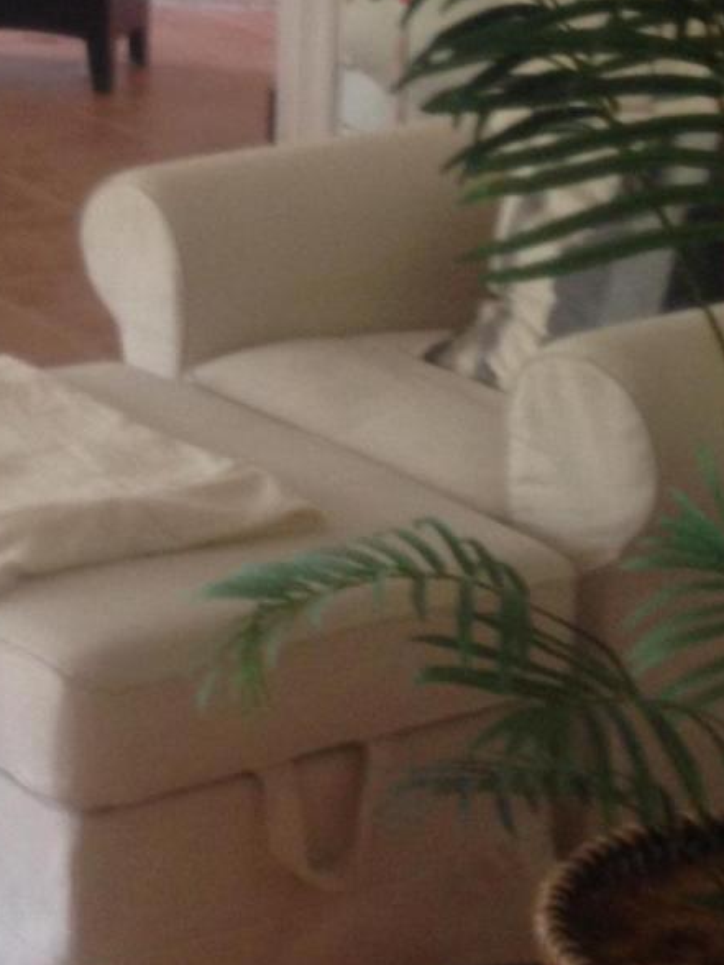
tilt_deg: -11.8
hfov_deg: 12.3
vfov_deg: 16.4
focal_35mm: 119
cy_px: 130
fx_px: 3319
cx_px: -25
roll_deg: -0.4
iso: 64
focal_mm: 4.28
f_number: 2.4
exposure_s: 1/20
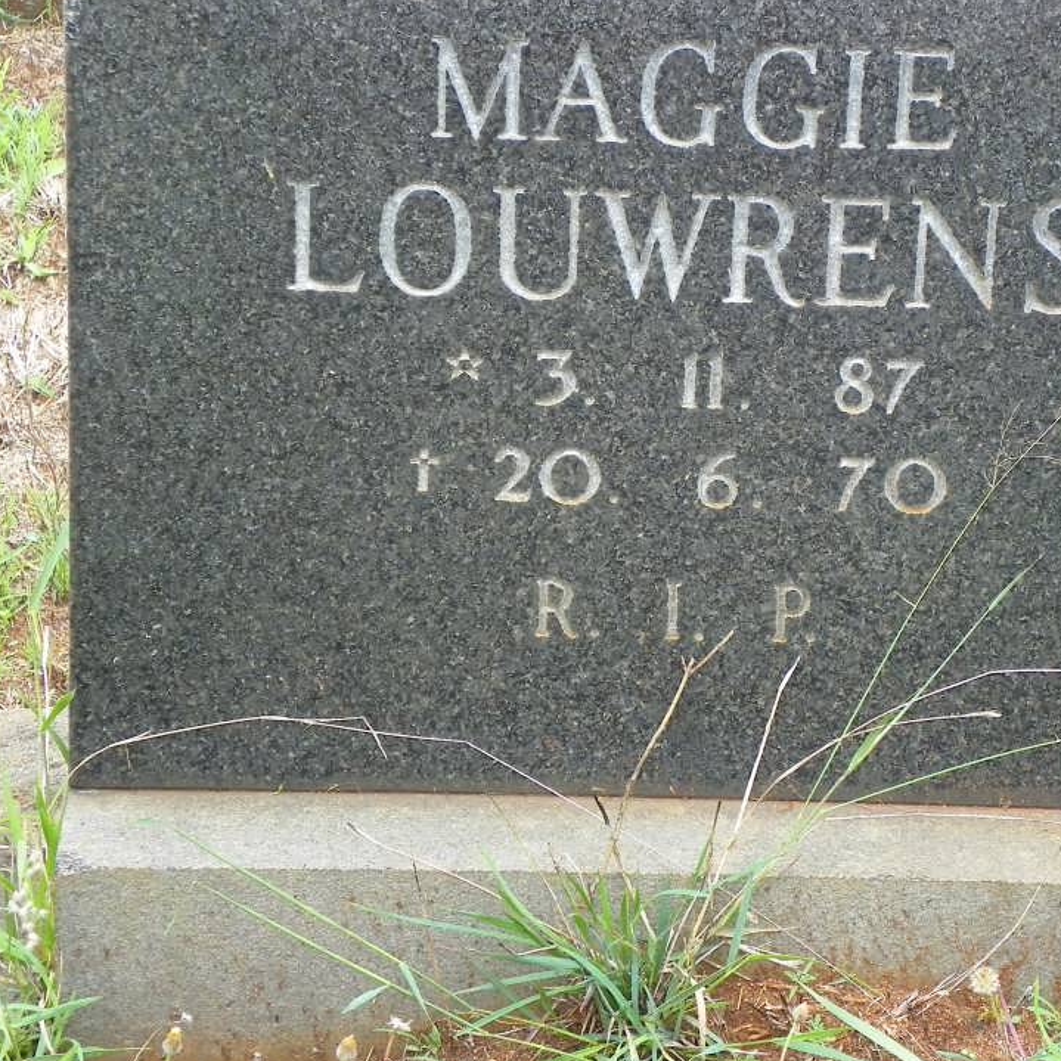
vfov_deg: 12.2
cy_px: 421
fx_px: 4959
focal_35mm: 143
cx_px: 658
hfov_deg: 12.2
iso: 64
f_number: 4
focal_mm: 17.3
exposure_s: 1/100
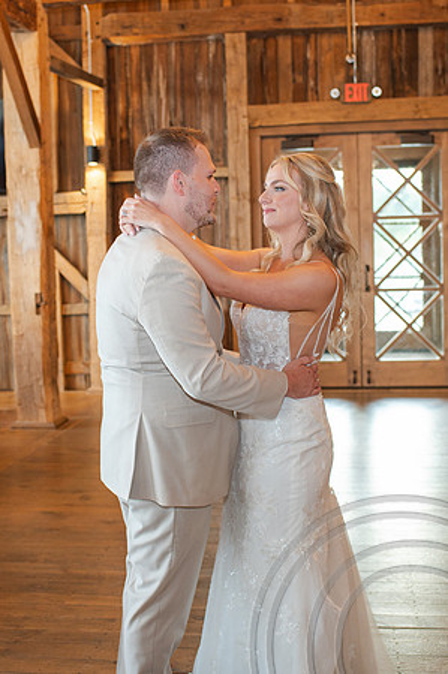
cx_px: 187
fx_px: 1017
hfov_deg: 24.8
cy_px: 336
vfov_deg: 36.7
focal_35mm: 54
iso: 1000
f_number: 3.2
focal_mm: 35
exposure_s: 1/200
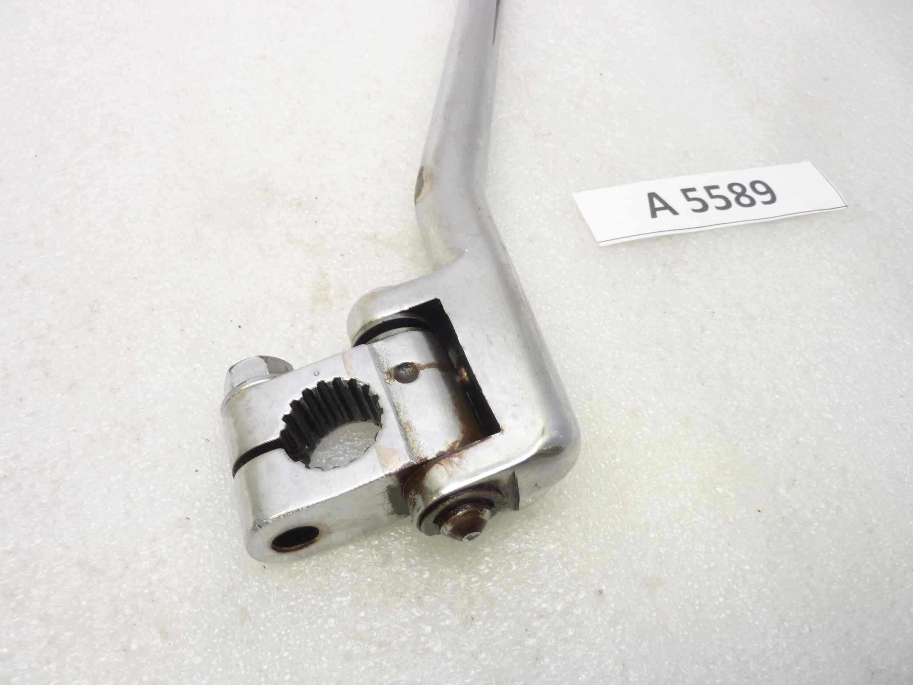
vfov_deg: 54.9
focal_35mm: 25
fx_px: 659
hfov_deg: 69.4
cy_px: 342
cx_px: 456
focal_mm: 4.1
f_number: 3.3
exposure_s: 1/13
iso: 80
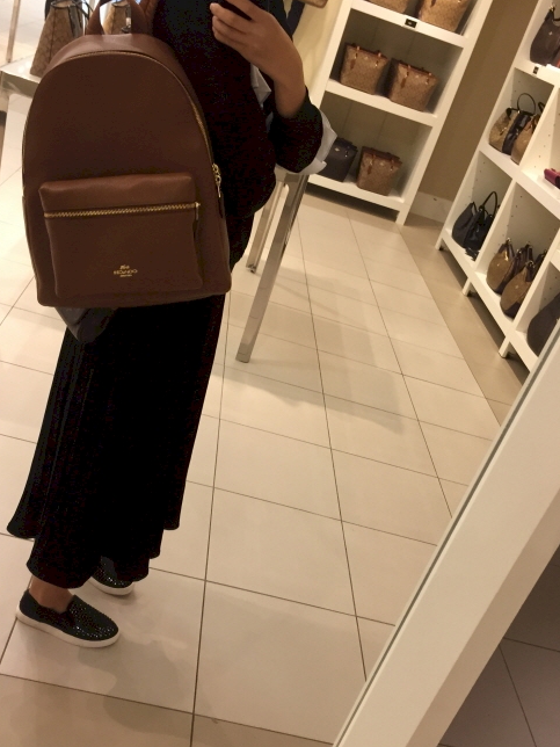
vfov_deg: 51.3
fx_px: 777
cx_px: 256
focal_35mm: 36
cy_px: 409
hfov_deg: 39.6
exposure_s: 1/30
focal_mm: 4.15
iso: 64
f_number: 2.2
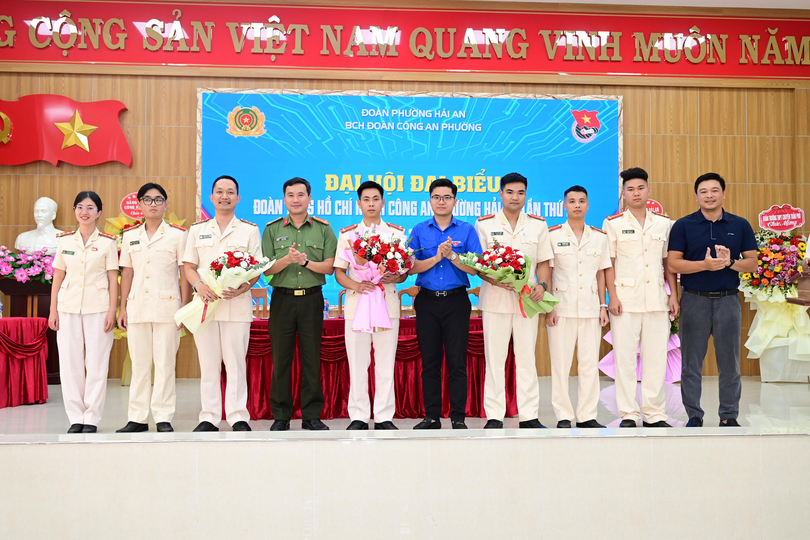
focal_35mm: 34
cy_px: 270
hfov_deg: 55.8
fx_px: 765
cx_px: 405
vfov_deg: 38.9
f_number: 4
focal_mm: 34
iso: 640
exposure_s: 1/125
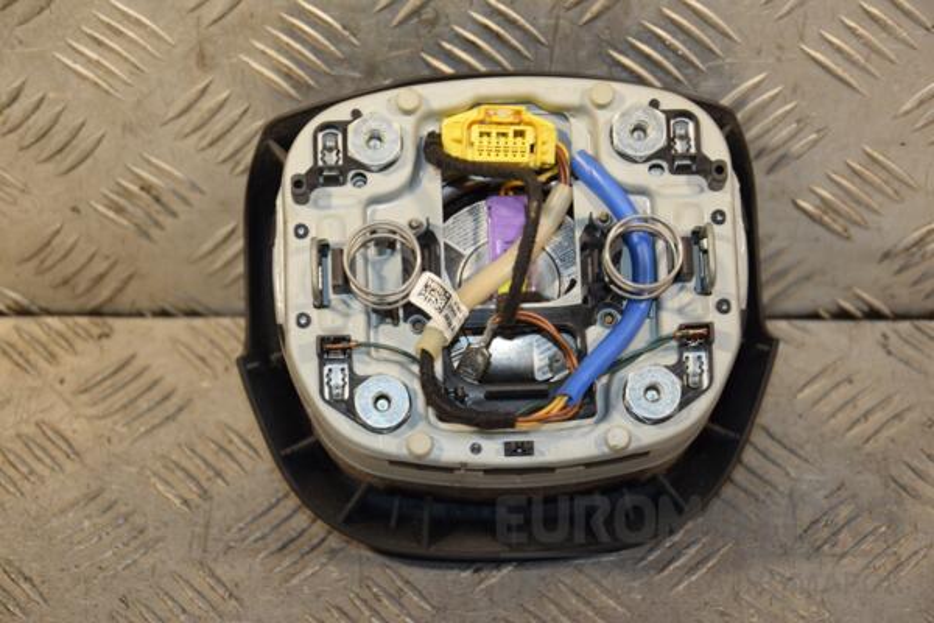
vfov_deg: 14.7
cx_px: 467
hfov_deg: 21.9
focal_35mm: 93
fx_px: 2413
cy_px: 312
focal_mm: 62
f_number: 5.3
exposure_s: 1/160
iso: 800
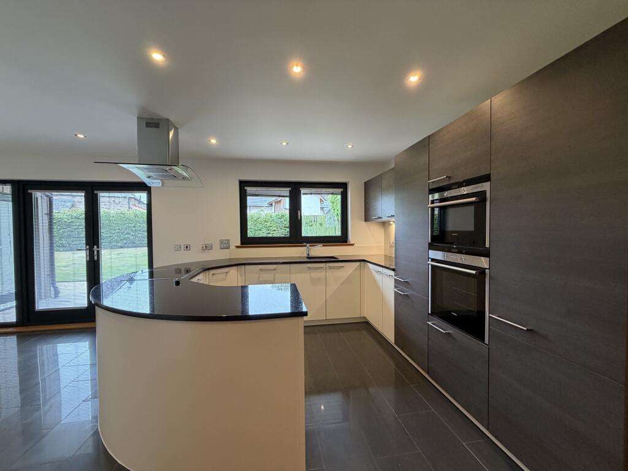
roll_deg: +1.1
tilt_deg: -0.5
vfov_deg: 85.7
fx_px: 254
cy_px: 236
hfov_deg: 102.1
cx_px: 314
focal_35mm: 14
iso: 250
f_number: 2.2
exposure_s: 1/50
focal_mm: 2.22
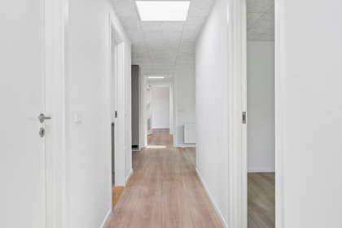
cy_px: 114
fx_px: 228
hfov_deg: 73.7
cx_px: 171
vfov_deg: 53.1
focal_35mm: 24
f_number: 9
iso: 640
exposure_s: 1/80
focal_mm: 24
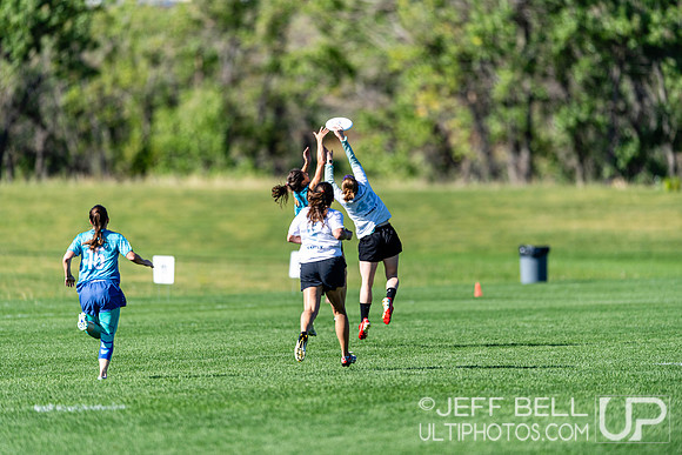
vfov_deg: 3.4
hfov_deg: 5.2
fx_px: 7579
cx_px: 341
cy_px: 228
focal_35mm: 400
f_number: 2.8
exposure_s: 1/2500
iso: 160
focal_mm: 400
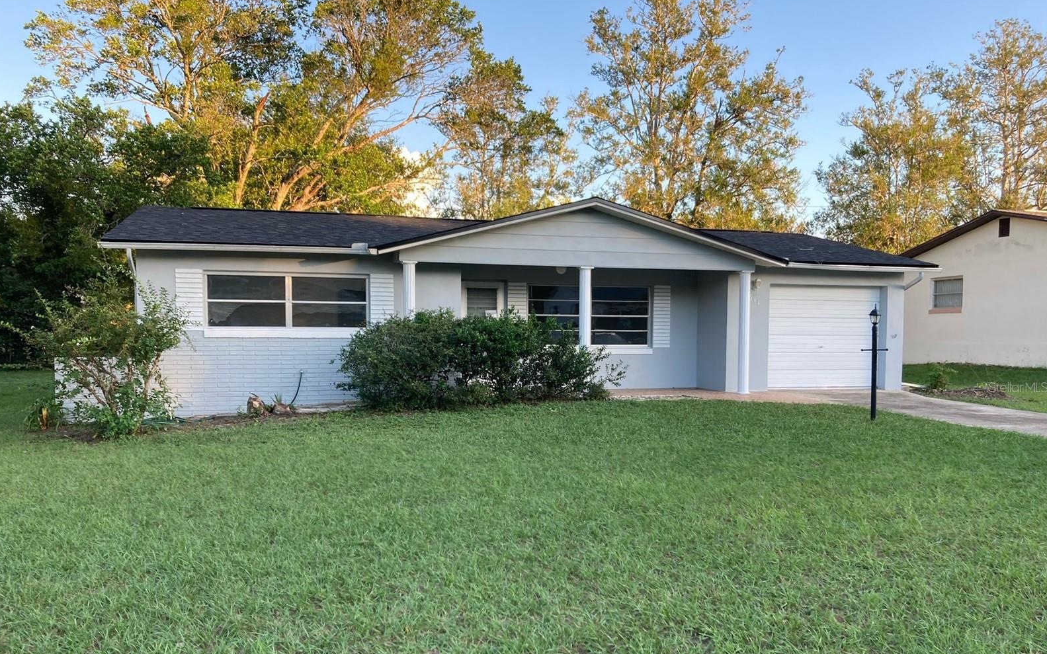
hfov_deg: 62.9
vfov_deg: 41.7
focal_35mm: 30
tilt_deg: +0.8
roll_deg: -0.9
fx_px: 856
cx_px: 522
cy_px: 387
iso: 20
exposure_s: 1/127
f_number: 1.8
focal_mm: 3.99
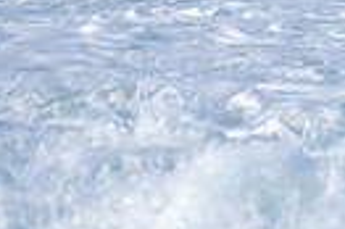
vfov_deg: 0.4
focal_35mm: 3322
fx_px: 31796
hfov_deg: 0.6
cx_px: 624
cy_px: -199
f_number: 5.6
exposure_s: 1/1250
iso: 400
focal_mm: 500
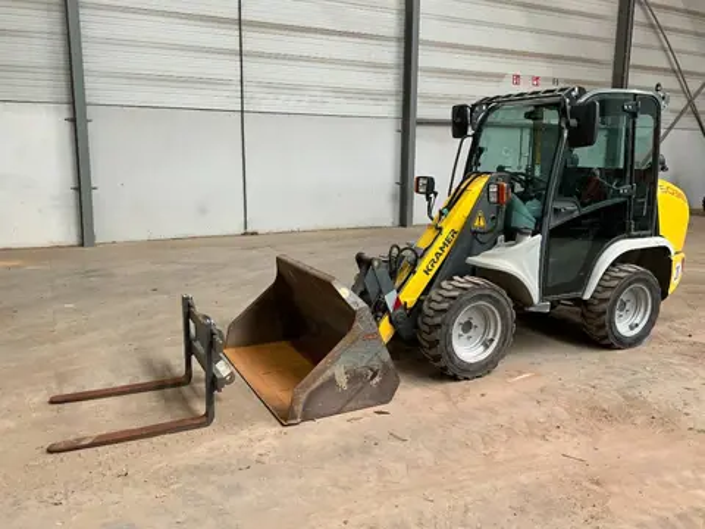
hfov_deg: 61.7
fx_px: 591
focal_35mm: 29
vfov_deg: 48.2
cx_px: 352
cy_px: 264
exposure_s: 1/61
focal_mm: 3
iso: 64
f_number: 1.8
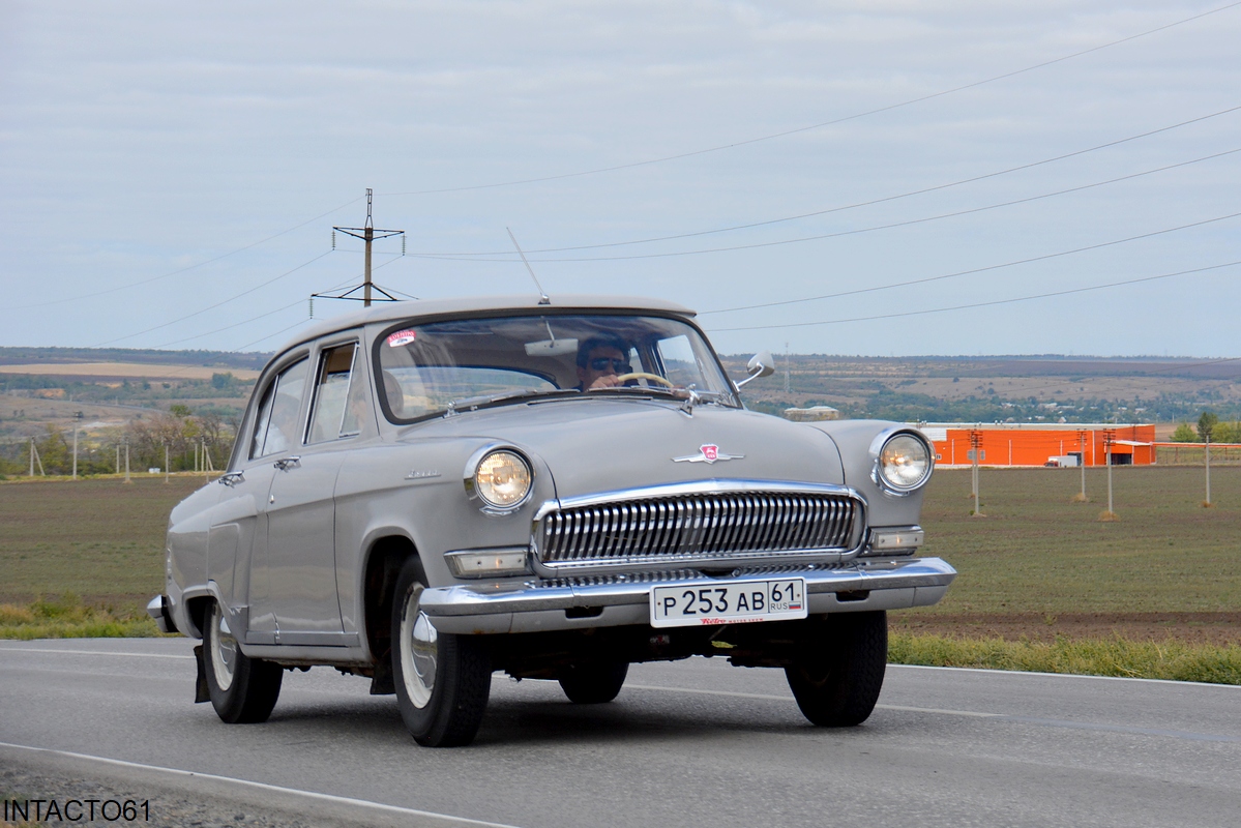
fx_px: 3206
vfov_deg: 14.7
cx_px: 620
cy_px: 414
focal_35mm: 93
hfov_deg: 21.9
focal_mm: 62
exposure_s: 1/1600
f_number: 7.1
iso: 400
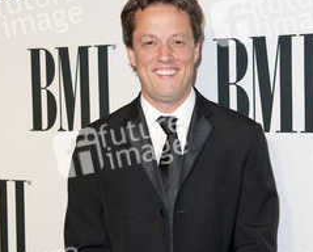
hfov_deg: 27.5
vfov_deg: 21.8
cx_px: 159
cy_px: 213
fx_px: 640
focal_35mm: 69
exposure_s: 1/400
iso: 500
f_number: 4
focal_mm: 44
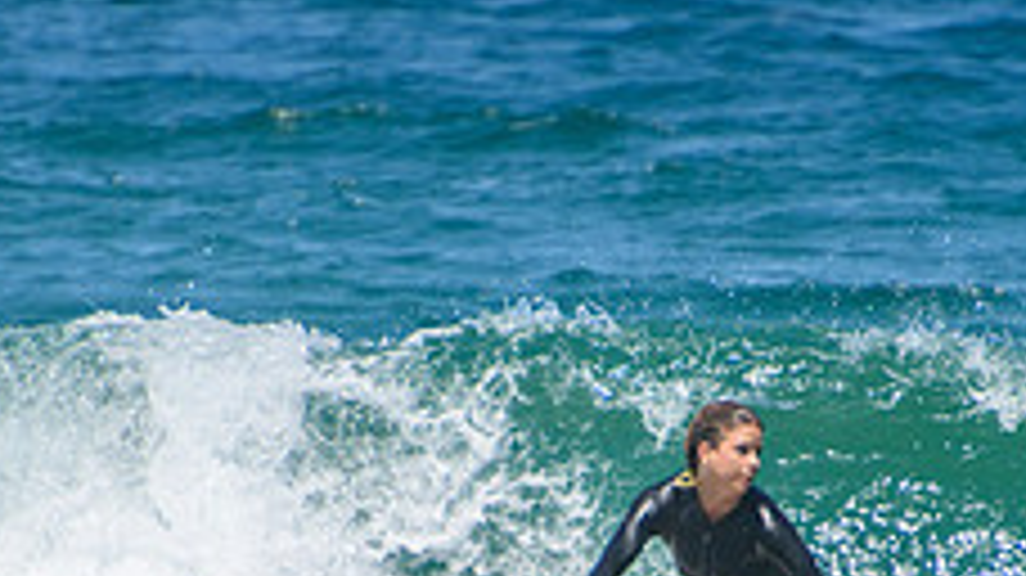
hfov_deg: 1.4
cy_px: 718
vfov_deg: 0.8
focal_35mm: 1598
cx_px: 662
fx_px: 43454
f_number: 5.6
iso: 320
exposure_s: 1/2000
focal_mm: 400
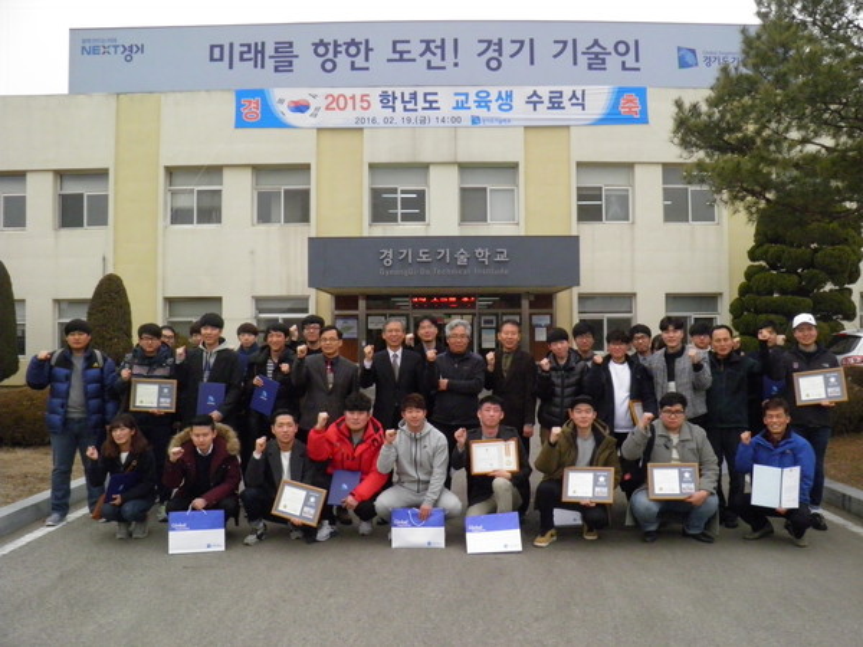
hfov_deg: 63.4
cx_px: 432
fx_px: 698
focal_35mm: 28
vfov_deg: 49.7
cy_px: 324
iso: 400
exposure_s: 1/400
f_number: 5.7
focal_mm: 4.9
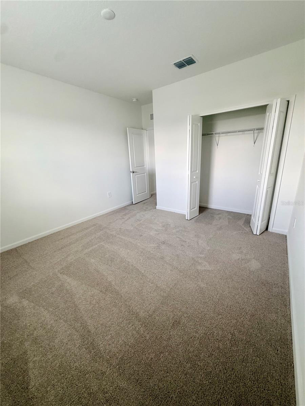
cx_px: 152
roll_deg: +2.3
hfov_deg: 85.7
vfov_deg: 102.1
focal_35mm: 14
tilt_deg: -16.7
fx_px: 164
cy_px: 203
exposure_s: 1/121
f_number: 2.2
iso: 200
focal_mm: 2.22
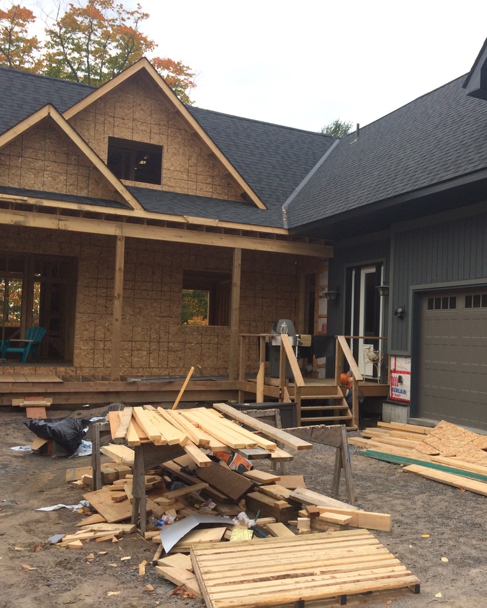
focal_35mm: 38
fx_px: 684
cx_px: 406
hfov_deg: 37.4
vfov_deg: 47.9
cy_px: 304
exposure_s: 1/595
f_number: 2.2
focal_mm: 4.15
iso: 32
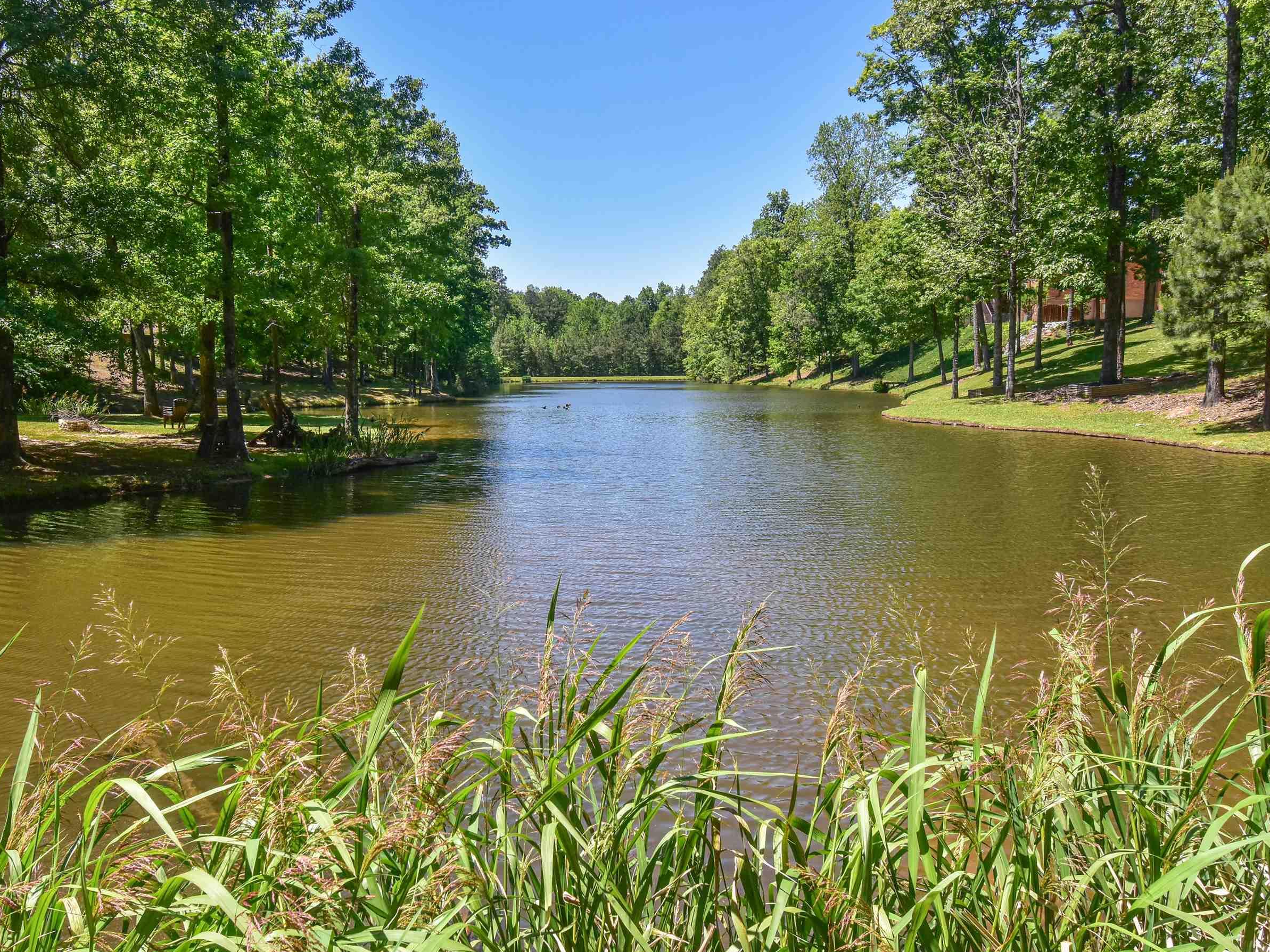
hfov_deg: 67.0
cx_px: 550
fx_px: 954
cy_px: 492
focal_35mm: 26
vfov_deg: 53.0
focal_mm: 14
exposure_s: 1/320
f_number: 10
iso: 400
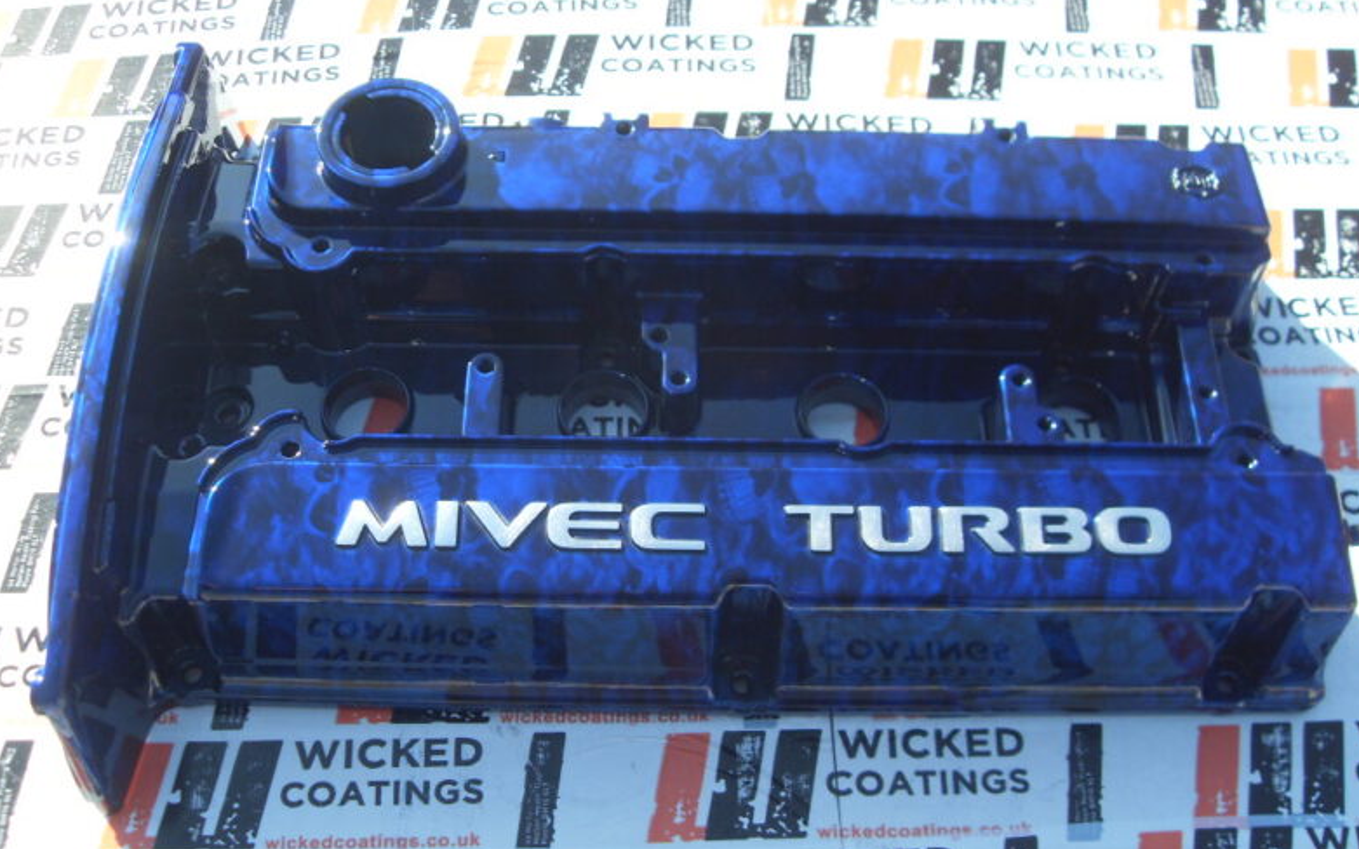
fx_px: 1407
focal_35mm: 38
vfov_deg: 33.6
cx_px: 686
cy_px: 419
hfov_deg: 51.5
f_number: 7
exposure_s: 1/60
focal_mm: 6.3
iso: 80
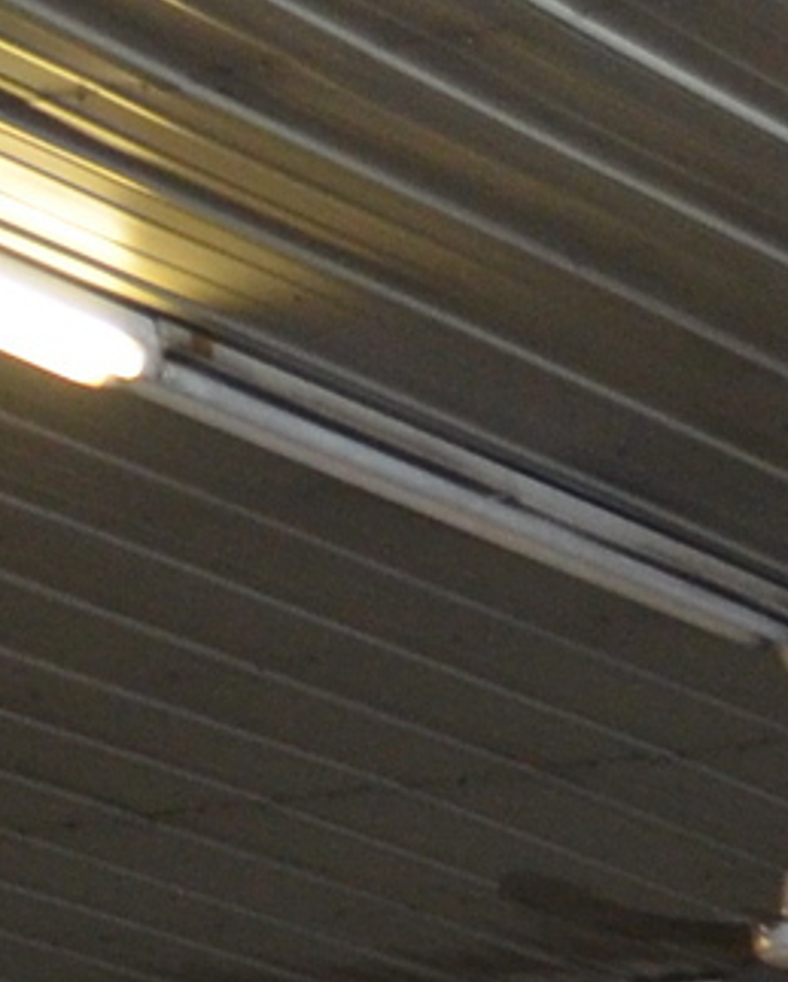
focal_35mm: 267
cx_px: -82
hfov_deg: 5.8
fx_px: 7773
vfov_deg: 6.8
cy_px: 2431
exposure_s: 1/60
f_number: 3.8
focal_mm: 20
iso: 720
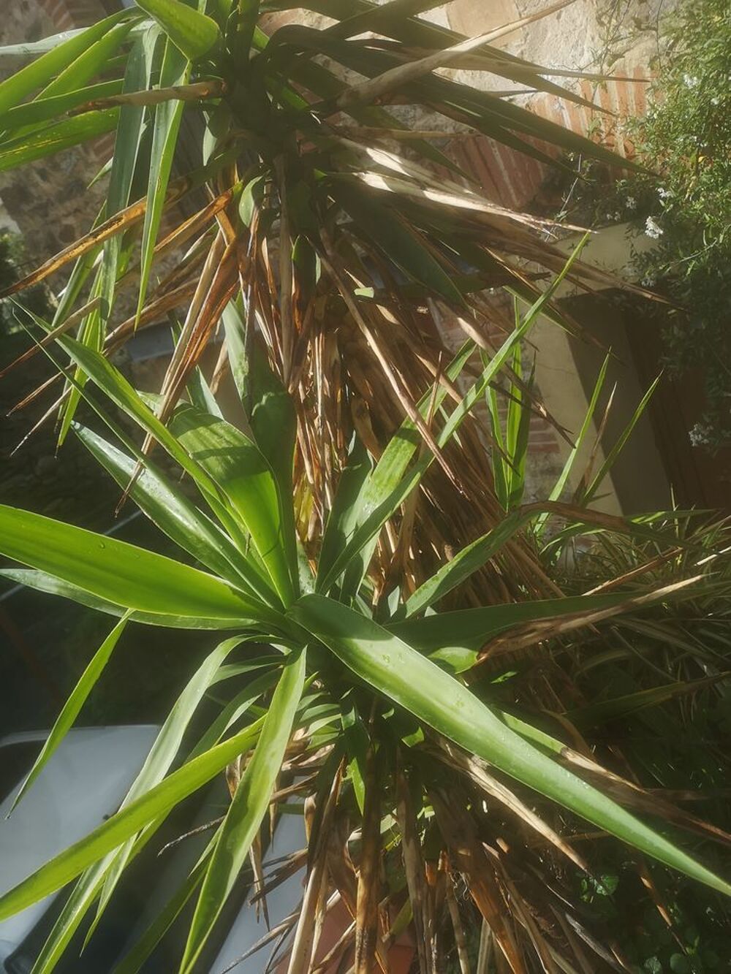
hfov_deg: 51.4
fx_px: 760
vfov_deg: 65.3
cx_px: 366
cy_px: 487
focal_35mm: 27
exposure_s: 1/1241
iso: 50
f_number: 1.8
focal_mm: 5.58
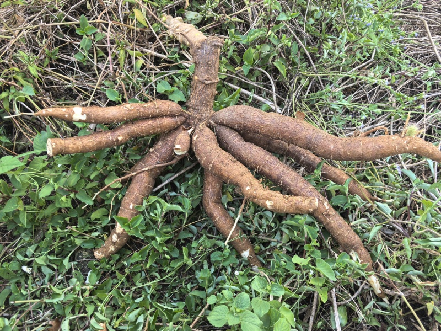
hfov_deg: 65.3
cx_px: 220
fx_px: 344
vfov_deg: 51.4
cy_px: 166
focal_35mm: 27
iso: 100
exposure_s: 1/100
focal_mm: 6.98
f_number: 2
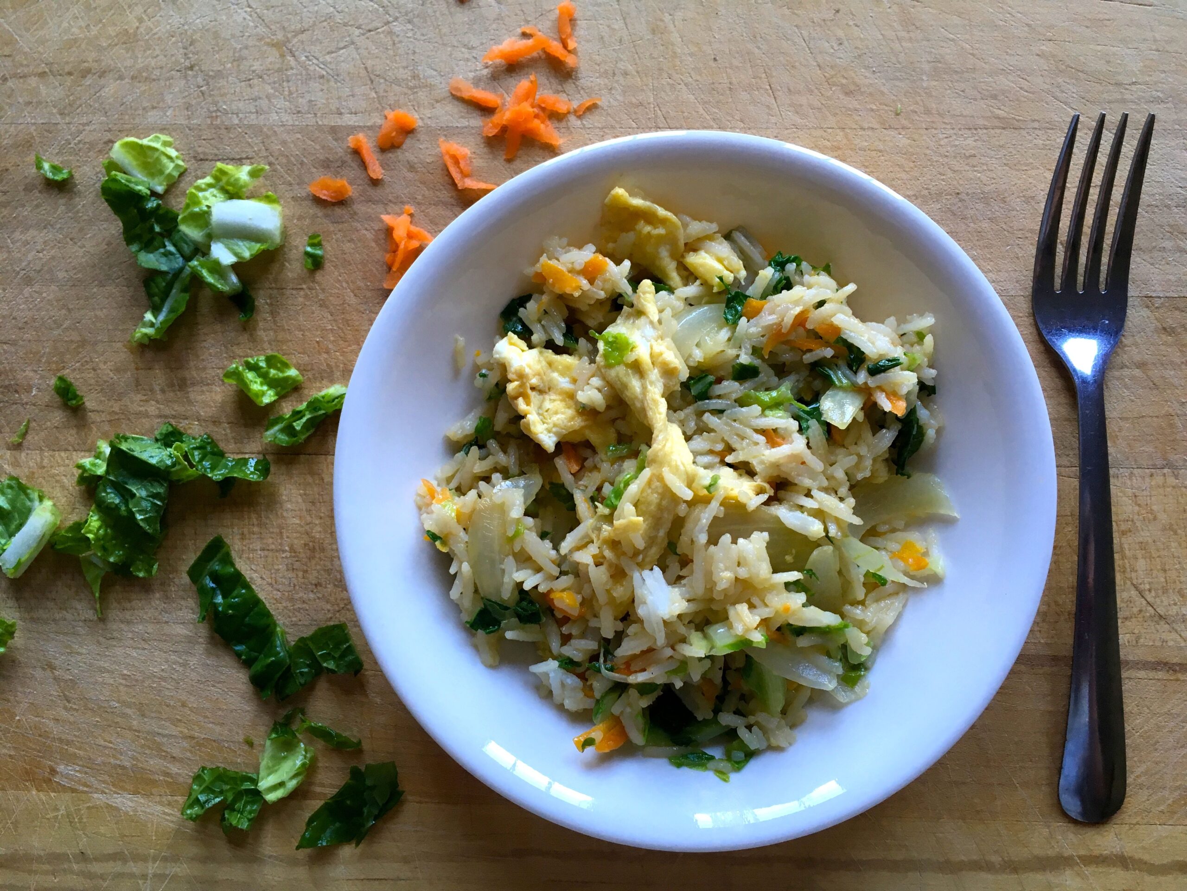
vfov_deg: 48.2
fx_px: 994
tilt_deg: -85.9
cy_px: 446
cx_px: 594
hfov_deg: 61.7
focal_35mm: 29
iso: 25
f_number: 2.2
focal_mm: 4.15
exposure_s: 1/30
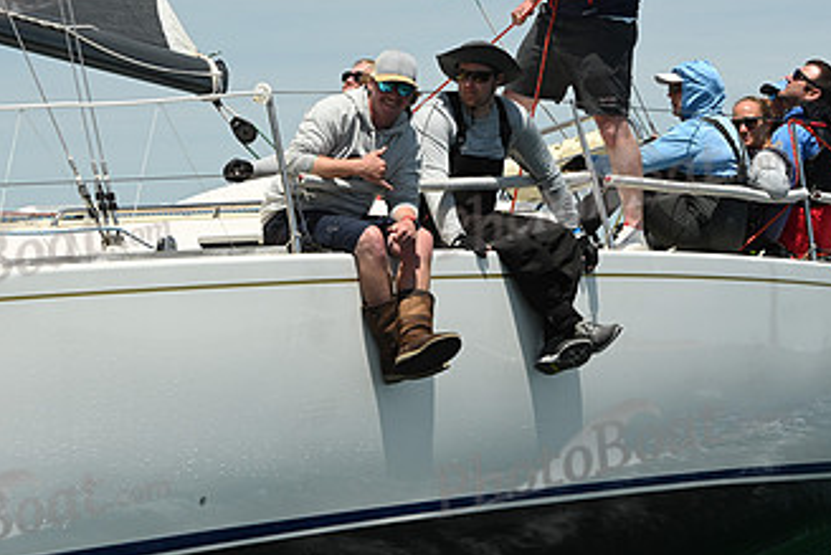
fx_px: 5519
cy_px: 98
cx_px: 304
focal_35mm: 239
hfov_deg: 8.6
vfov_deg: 5.7
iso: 320
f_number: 10
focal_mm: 135
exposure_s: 1/1000
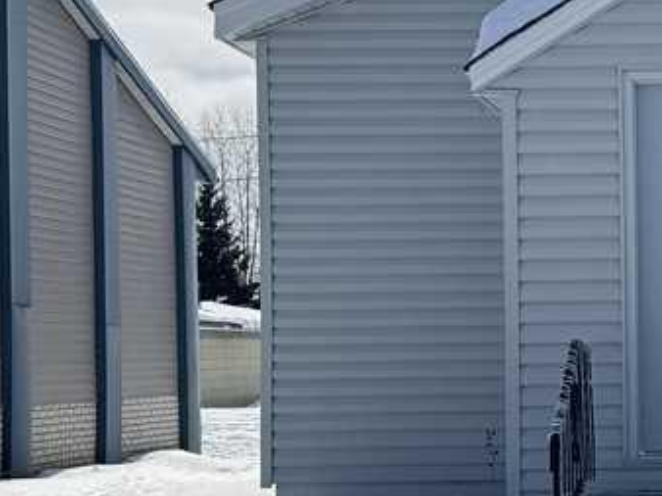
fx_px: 1739
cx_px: 780
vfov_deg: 16.1
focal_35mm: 91
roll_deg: +0.3
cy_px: 372
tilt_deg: +1.4
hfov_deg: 20.3
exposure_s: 1/4950
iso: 80
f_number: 1.78
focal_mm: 6.76
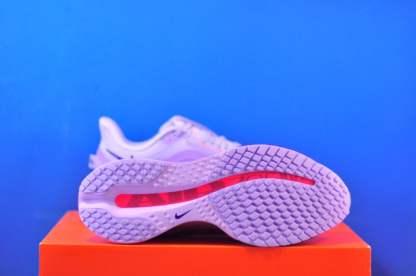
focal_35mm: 75
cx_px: 208
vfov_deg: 18.1
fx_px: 865
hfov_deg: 27.0
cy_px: 138
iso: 250
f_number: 2
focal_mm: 50
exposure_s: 1/320
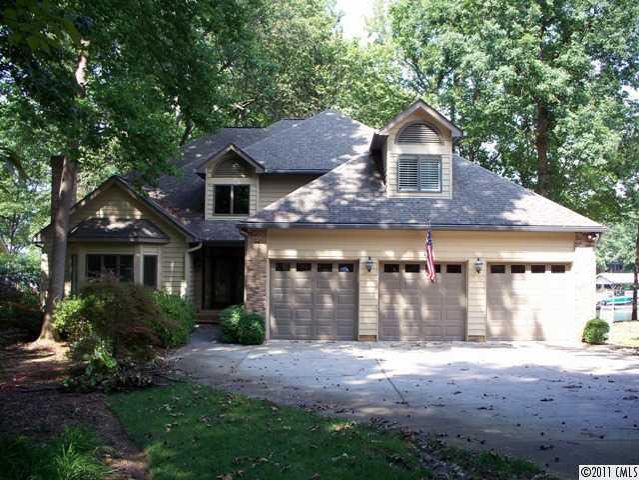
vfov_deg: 40.7
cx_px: 320
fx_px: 646
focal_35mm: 35
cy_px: 240
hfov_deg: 52.6
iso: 80
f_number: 2.8
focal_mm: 7.54
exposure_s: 1/160
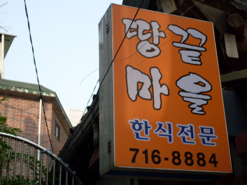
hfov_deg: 27.4
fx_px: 507
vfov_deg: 20.7
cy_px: 92
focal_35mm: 71
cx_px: 124
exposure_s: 1/500
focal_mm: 11.7
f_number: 3.7
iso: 80
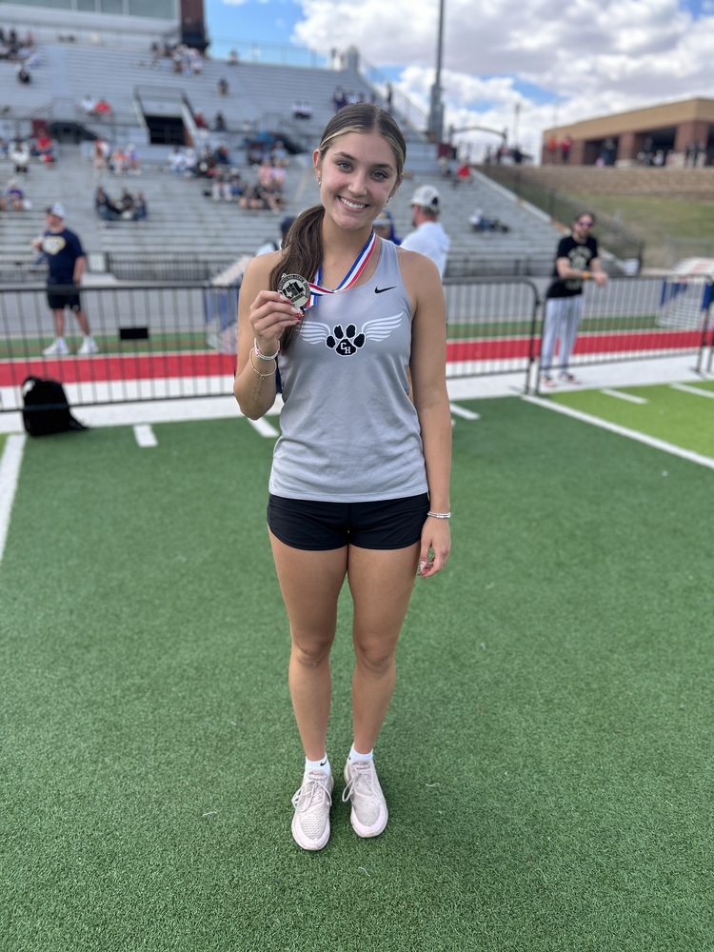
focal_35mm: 26
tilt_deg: -18.7
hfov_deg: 53.1
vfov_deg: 67.3
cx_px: 357
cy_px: 476
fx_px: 715
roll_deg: -0.9
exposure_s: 1/1621
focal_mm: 5.7
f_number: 1.5
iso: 50
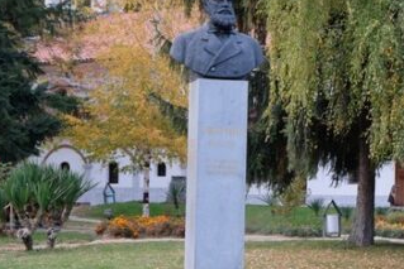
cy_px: 119
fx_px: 1471
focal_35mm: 131
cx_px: 306
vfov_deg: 10.5
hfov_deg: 15.6
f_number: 5.3
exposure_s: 1/120
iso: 400
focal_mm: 40.2
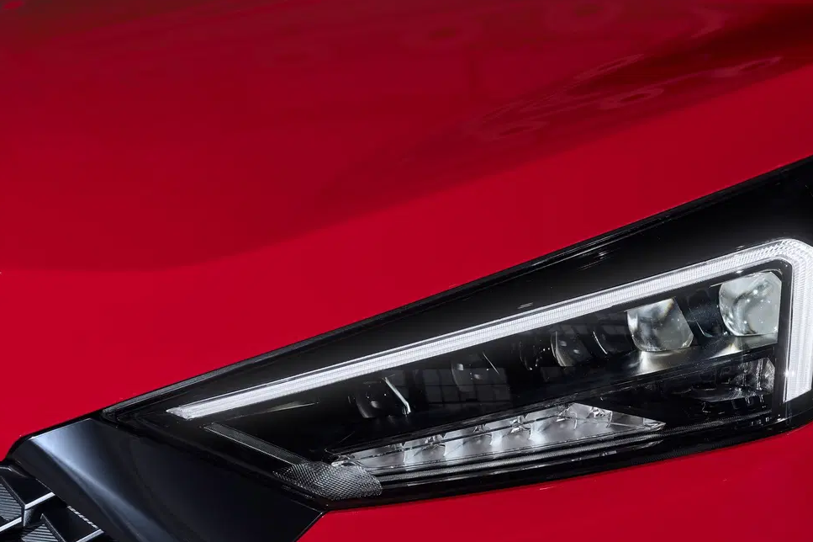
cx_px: 496
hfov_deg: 28.0
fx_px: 1625
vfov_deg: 18.9
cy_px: 330
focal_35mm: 72
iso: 160
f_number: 5.6
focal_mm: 58
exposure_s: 1/100
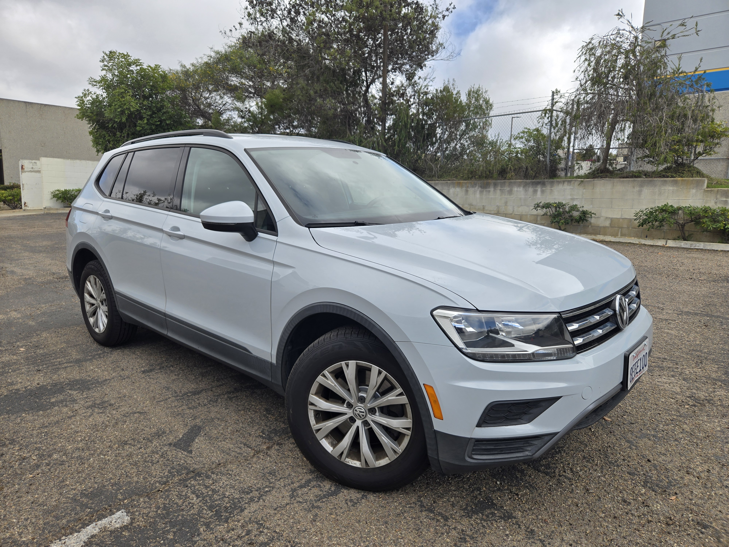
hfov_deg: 73.9
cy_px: 274
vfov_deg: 58.9
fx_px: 484
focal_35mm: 23
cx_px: 364
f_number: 1.8
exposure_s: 1/952
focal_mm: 5.4
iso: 25
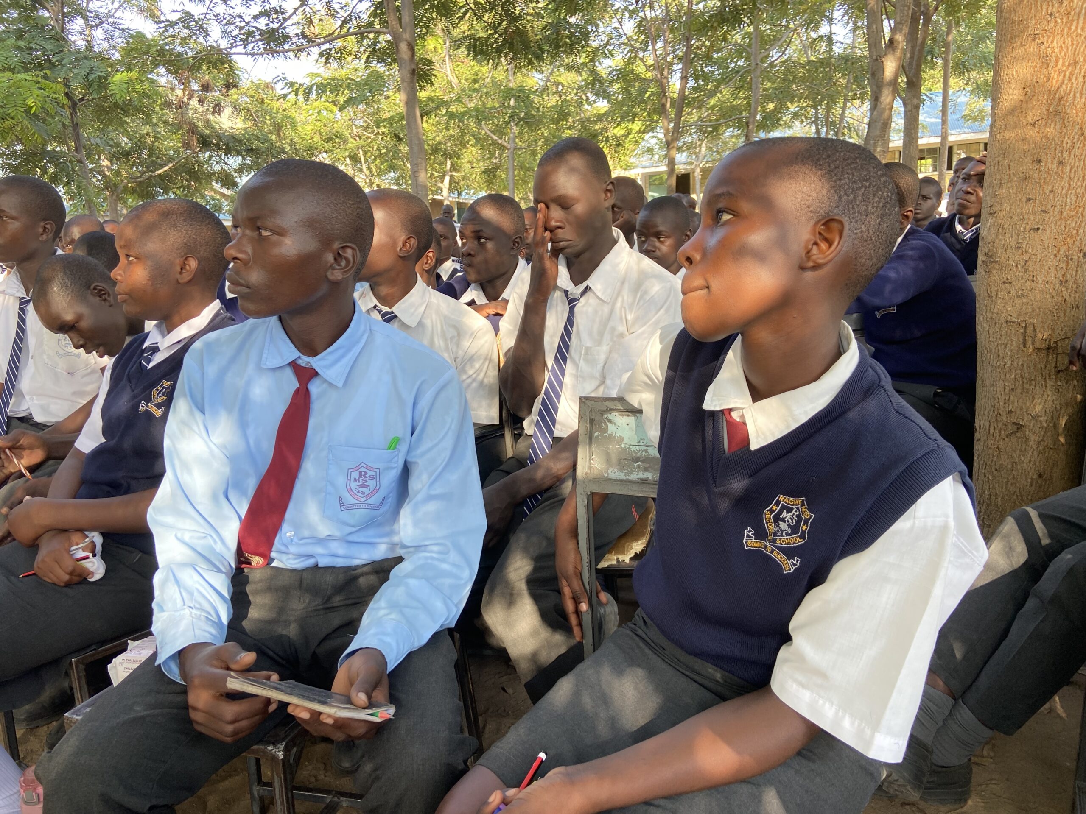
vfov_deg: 53.1
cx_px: 543
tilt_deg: -12.7
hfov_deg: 67.3
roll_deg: +2.5
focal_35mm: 26
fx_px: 816
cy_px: 407
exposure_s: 1/122
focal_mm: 4.25
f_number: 1.8
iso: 40
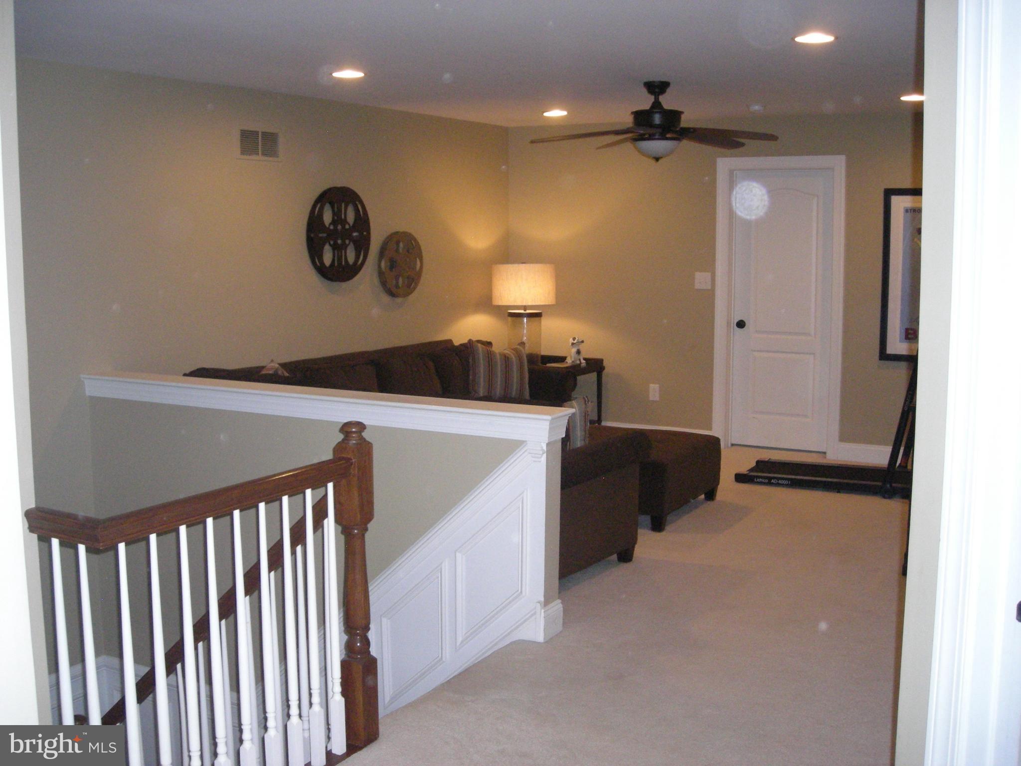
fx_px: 1121
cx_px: 510
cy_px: 383
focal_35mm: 38
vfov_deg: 37.7
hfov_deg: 49.0
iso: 336
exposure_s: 1/60
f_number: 3.2
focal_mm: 6.3
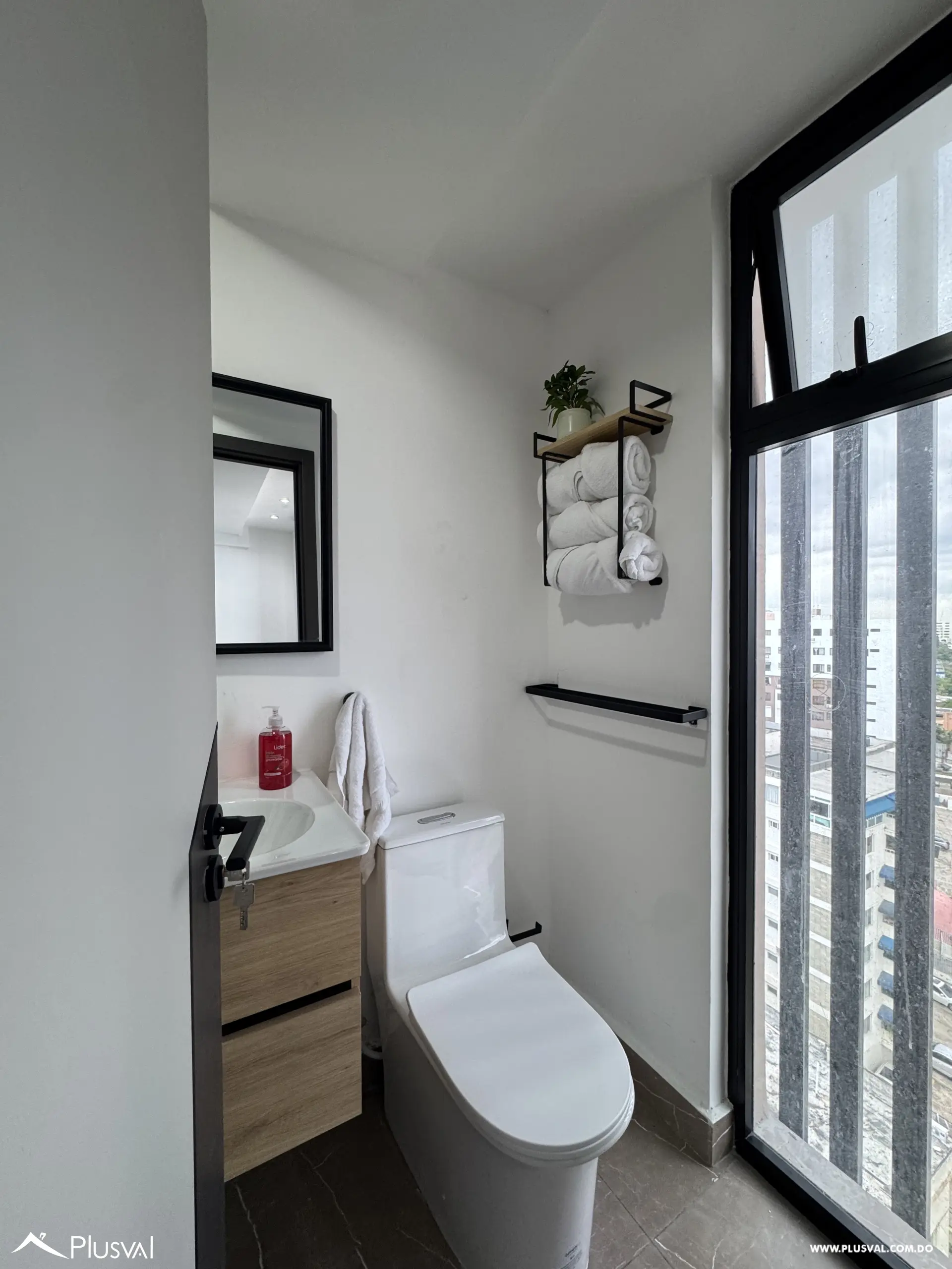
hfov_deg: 85.7
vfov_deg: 102.1
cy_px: 634
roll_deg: +0.7
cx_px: 476
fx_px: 513
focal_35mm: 14
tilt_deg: -1.0
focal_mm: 2.22
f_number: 2.2
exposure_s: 1/99
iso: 160
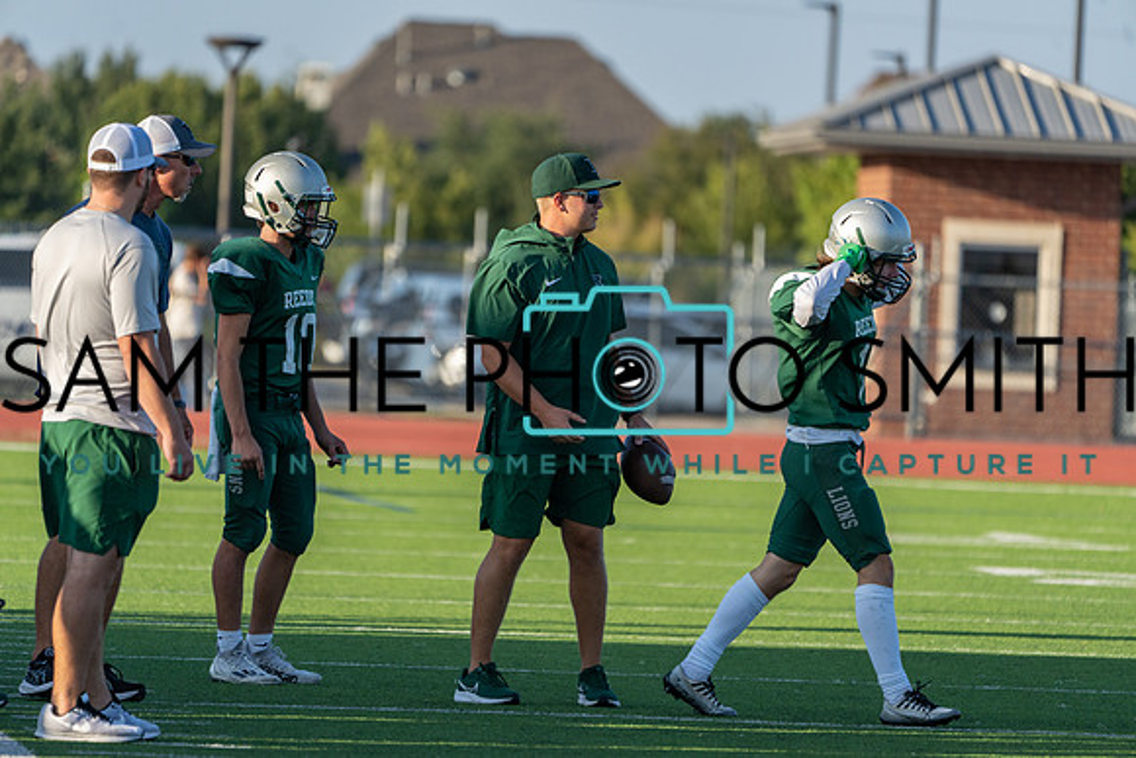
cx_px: 568
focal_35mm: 400
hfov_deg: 5.2
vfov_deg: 3.4
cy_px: 379
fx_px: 12625
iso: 500
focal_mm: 400
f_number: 5.6
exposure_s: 1/1250
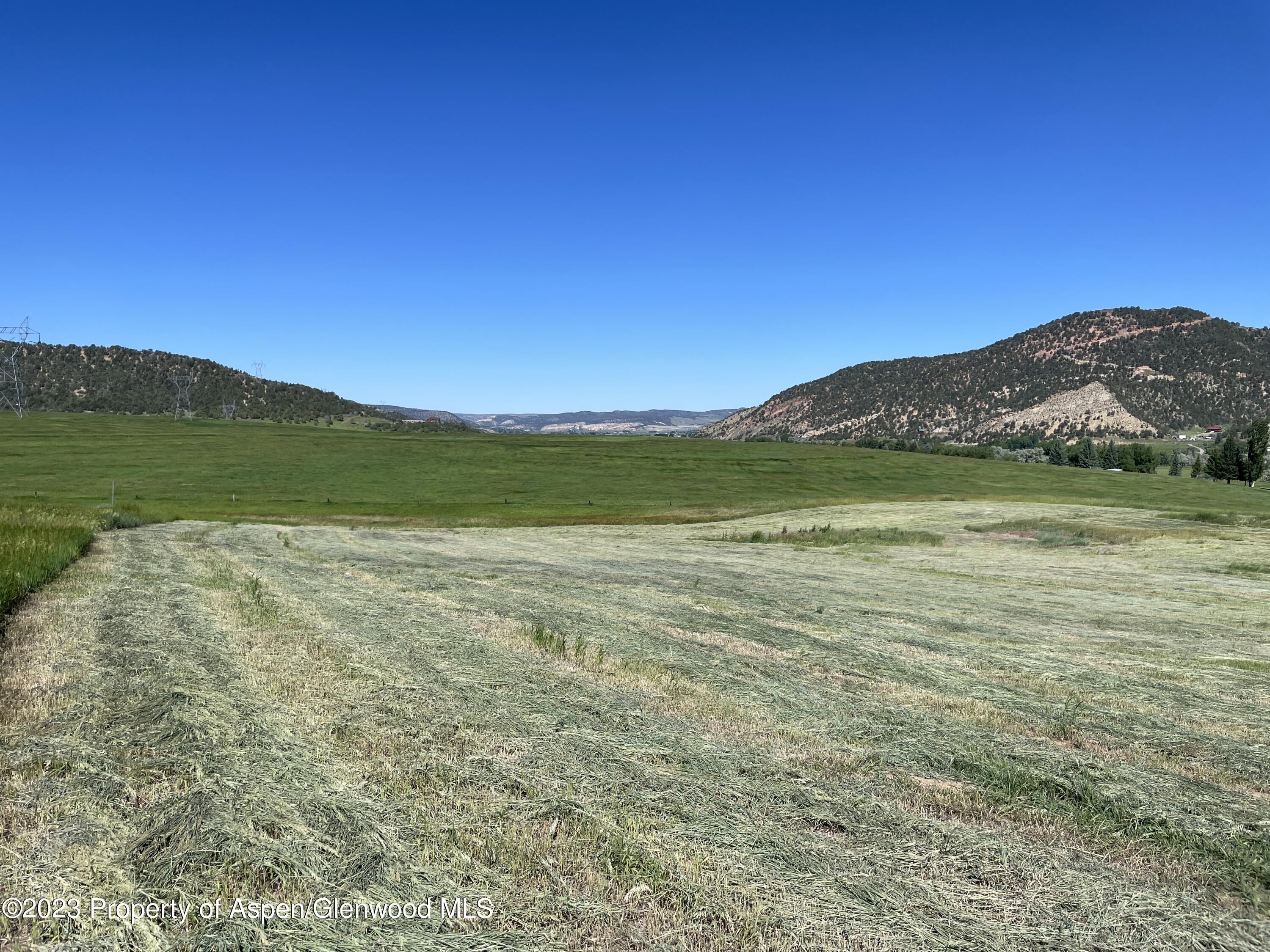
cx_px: 635
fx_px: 954
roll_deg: -0.3
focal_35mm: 26
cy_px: 476
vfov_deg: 53.1
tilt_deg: -2.0
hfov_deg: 67.3
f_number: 1.6
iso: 32
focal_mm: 4.2
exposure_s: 1/4464
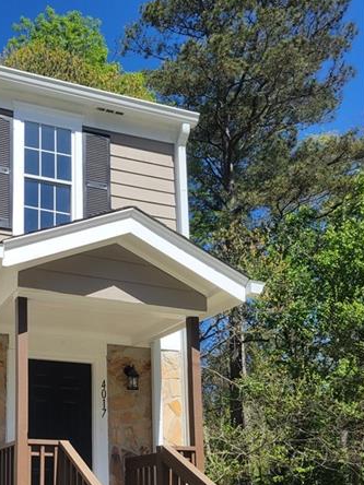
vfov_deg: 40.0
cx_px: 55
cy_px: 402
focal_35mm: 45
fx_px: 631
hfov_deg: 31.1
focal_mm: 5.4
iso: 40
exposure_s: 1/2517
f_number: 1.8
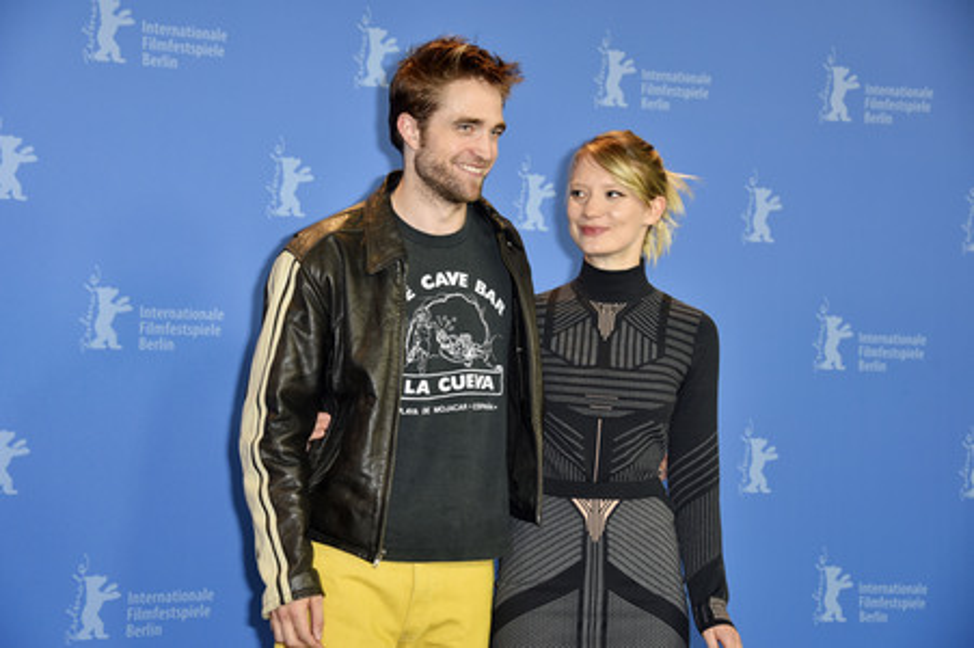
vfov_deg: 16.6
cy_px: 324
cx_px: 487
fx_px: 2217
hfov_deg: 24.8
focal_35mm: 82
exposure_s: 1/125
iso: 640
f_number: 5.6
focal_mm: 82
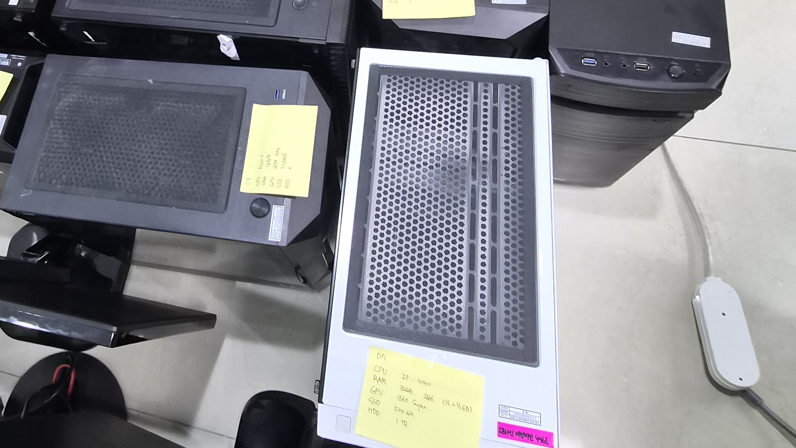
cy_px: 74
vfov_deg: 39.4
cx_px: 231
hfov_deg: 65.1
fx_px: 591
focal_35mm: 28
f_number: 2.2
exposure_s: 1/60
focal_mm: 1.7
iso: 160
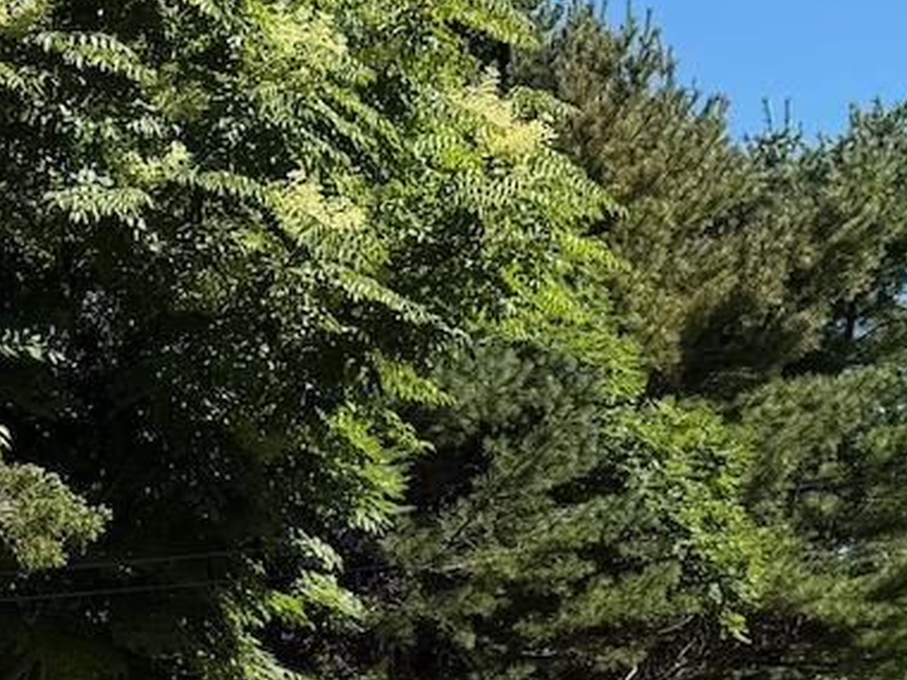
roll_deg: +2.7
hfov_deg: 19.0
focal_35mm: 101
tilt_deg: -4.8
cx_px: 17
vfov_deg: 13.6
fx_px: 2646
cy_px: 1093
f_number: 1.78
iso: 80
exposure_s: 1/2299
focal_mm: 6.76
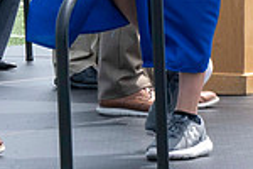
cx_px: -59
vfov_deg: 2.7
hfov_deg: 4.2
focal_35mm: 493
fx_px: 3464
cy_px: -334
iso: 200
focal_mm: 70
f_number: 13
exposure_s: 1/250
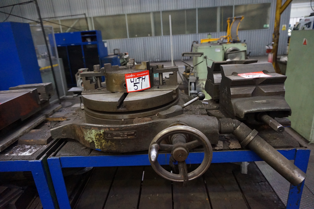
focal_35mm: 24
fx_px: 209
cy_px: 104
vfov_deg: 53.1
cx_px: 157
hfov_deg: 73.8
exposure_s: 1/40
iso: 3200
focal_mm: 16
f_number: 3.5
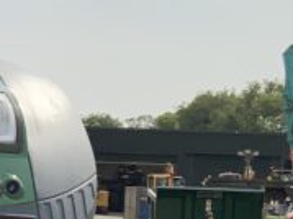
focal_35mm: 166
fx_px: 1404
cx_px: -210
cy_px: 201
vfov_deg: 8.9
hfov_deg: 11.2
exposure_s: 1/2959
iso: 20
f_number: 1.8
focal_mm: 3
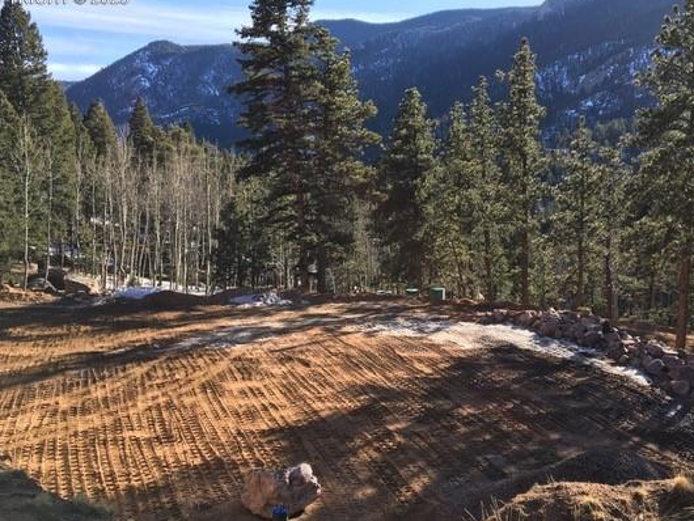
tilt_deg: -9.0
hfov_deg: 52.5
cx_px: 388
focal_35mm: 35
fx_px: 702
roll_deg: +0.3
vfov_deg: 40.7
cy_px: 274
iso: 25
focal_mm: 4.15
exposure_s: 1/545
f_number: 2.2
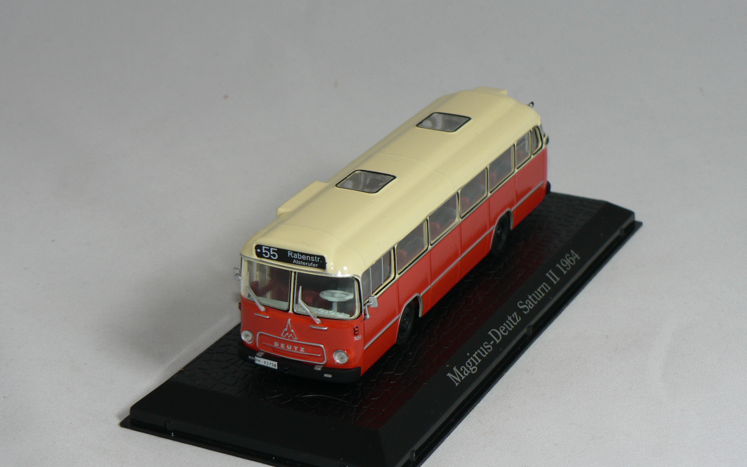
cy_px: 259
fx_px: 1730
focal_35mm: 85
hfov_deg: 24.4
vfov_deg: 15.4
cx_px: 354
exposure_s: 1/60
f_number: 3.2
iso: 80
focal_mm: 11.4
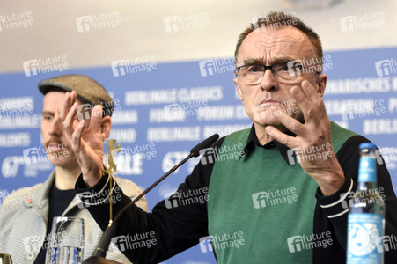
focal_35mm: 129
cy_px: 132
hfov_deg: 15.9
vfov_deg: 10.6
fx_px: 1422
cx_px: 198
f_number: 3.2
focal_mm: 86
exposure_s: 1/250
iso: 800
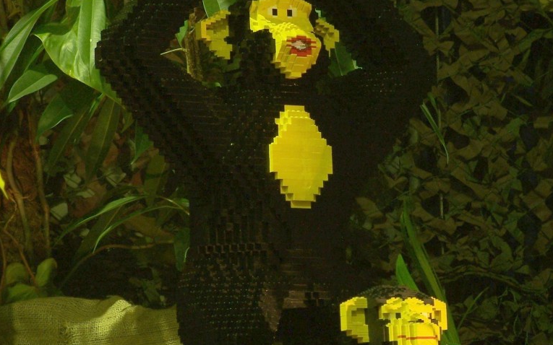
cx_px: 276
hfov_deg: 7.8
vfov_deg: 4.9
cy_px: 179
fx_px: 4039
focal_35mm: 268
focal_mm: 31.3
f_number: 3.2
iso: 80
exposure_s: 1/2
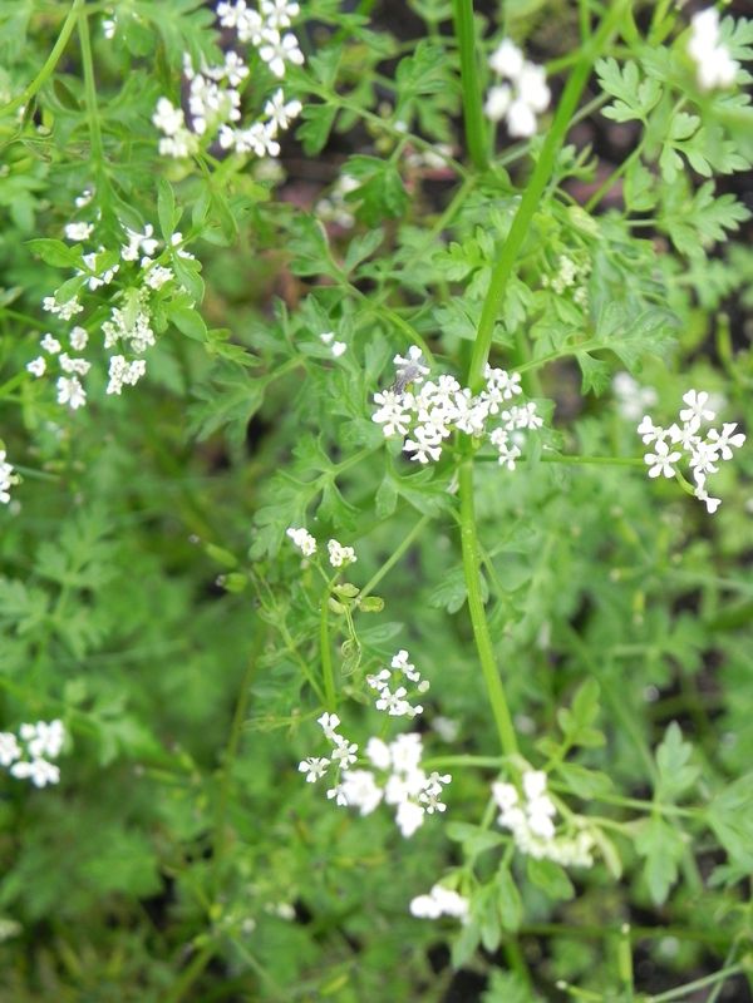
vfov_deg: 26.0
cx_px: 376
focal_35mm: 75
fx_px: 2175
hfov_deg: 19.6
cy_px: 502
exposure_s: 1/125
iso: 160
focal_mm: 13.4
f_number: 4
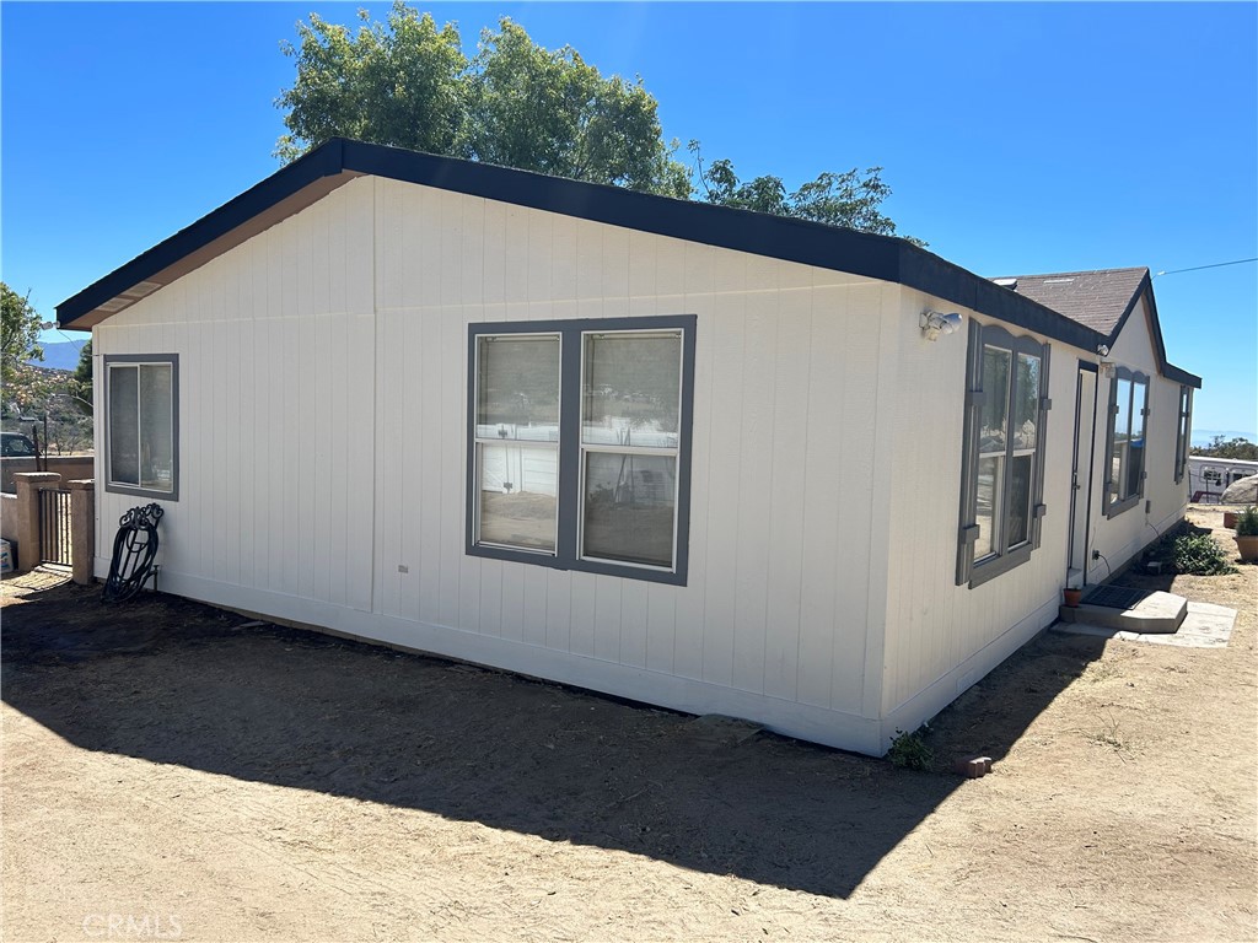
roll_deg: -1.3
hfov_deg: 67.3
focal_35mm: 26
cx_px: 629
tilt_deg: -4.1
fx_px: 945
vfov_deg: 53.1
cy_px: 472
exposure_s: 1/4115
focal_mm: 5.7
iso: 50
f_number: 1.5
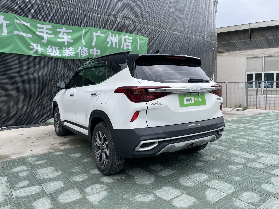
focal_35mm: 26
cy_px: 104
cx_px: 140
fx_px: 210
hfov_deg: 67.3
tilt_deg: -6.0
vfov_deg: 53.1
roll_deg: +0.6
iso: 32
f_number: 1.6
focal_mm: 4.2
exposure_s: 1/972
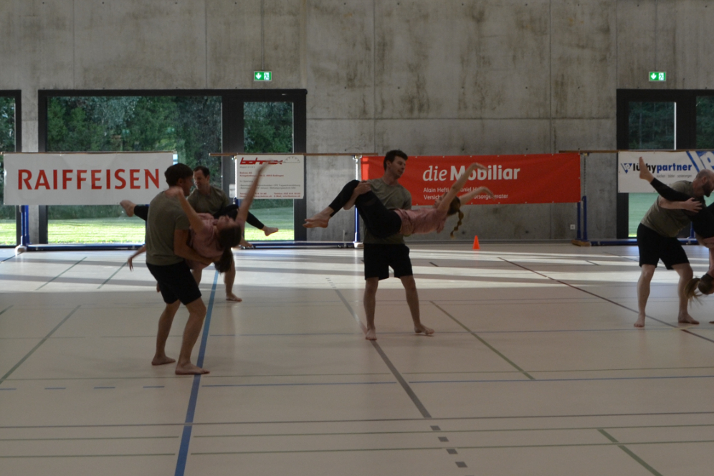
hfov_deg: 27.3
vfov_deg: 18.4
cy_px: 182
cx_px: 379
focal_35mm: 74
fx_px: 1468
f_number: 5.6
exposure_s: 1/125
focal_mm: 24
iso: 320
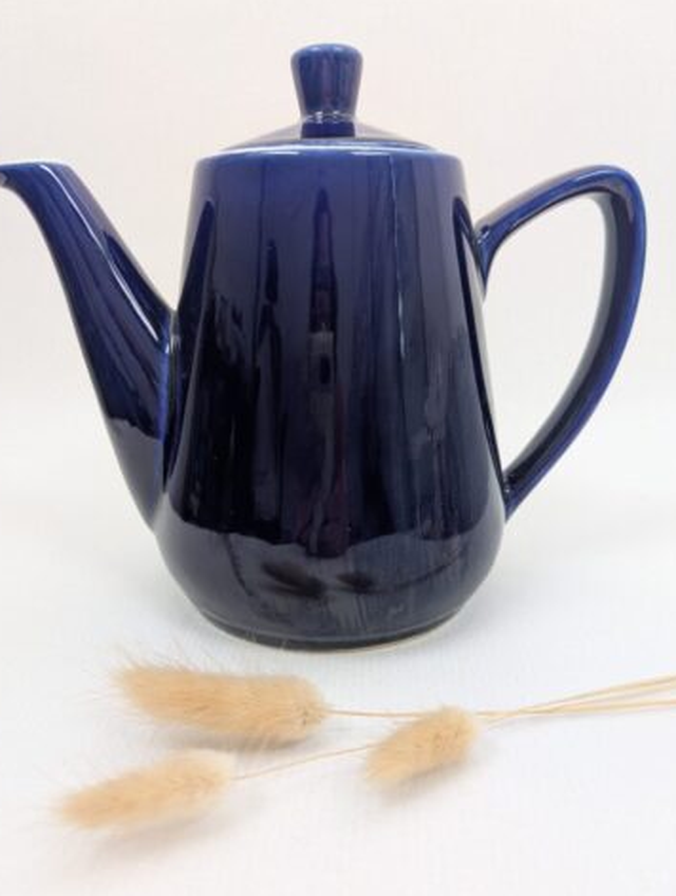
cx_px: 321
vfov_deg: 65.2
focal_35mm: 27
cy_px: 462
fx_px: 701
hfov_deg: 51.5
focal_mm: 6.81
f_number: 1.85
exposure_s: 1/27.4
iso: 68
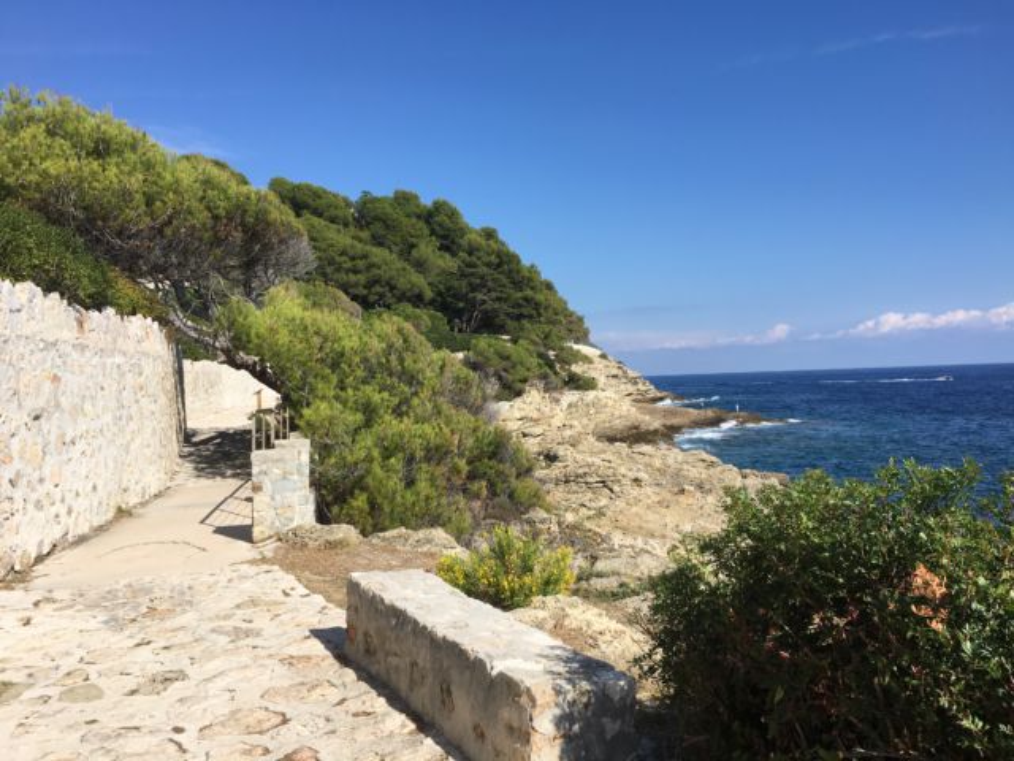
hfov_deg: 61.7
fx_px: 849
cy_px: 380
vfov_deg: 48.2
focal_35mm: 29
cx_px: 507
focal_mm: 4.15
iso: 25
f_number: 2.2
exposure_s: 1/2024
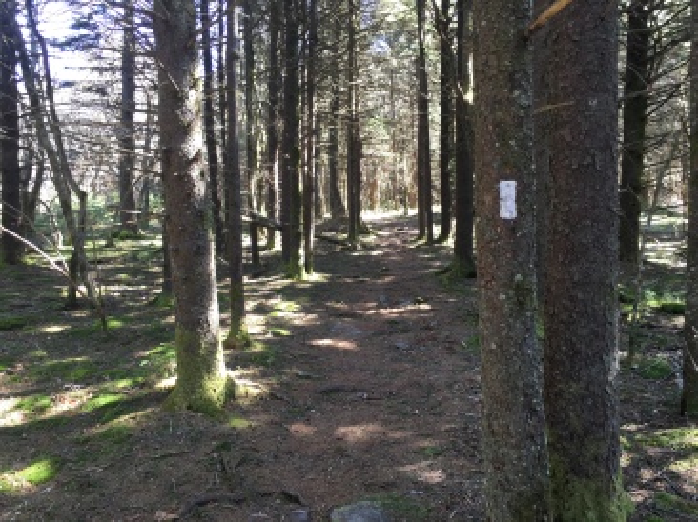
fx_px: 584
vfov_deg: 48.2
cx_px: 349
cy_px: 261
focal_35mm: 29
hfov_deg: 61.7
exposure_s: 1/30
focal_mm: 4.15
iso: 32
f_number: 2.2
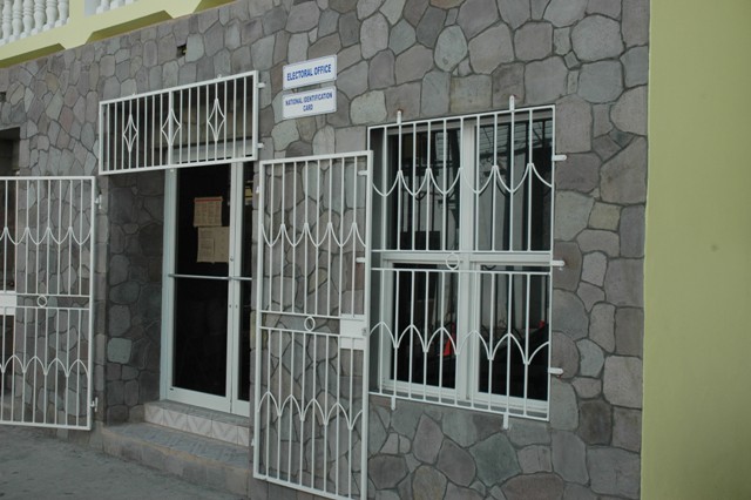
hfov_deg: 47.9
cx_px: 376
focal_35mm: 40
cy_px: 250
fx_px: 844
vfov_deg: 33.0
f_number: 10
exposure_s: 1/400
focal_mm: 27
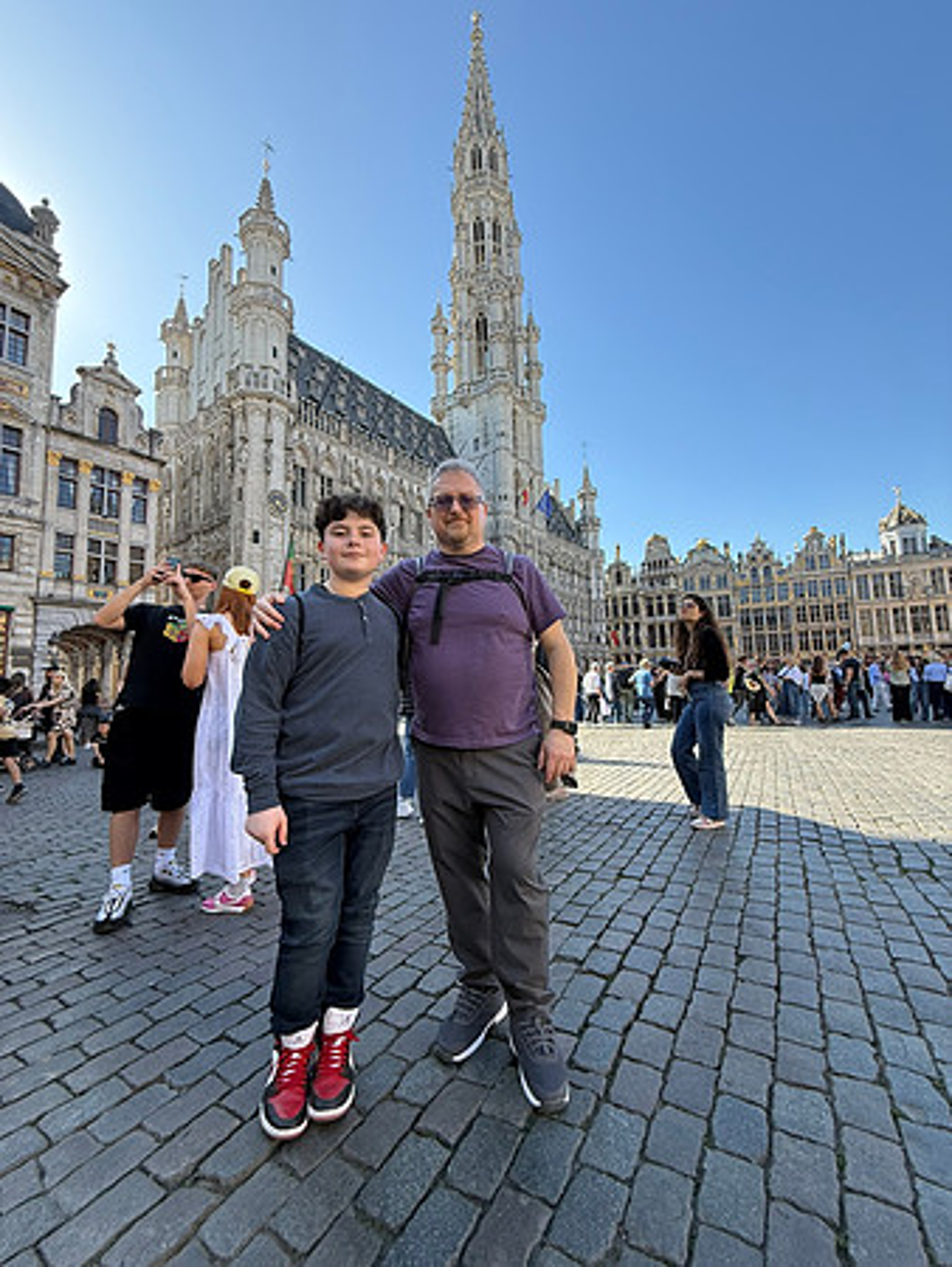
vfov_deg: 102.0
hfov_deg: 85.7
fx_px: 513
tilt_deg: +5.8
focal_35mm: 14
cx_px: 476
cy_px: 634
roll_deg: +1.6
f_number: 2.2
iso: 64
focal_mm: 2.22
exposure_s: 1/472
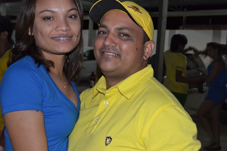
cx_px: 118
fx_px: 252
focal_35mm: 40
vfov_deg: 33.4
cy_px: 78
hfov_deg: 48.4
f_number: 4
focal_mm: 22
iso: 1600
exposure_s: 1/60
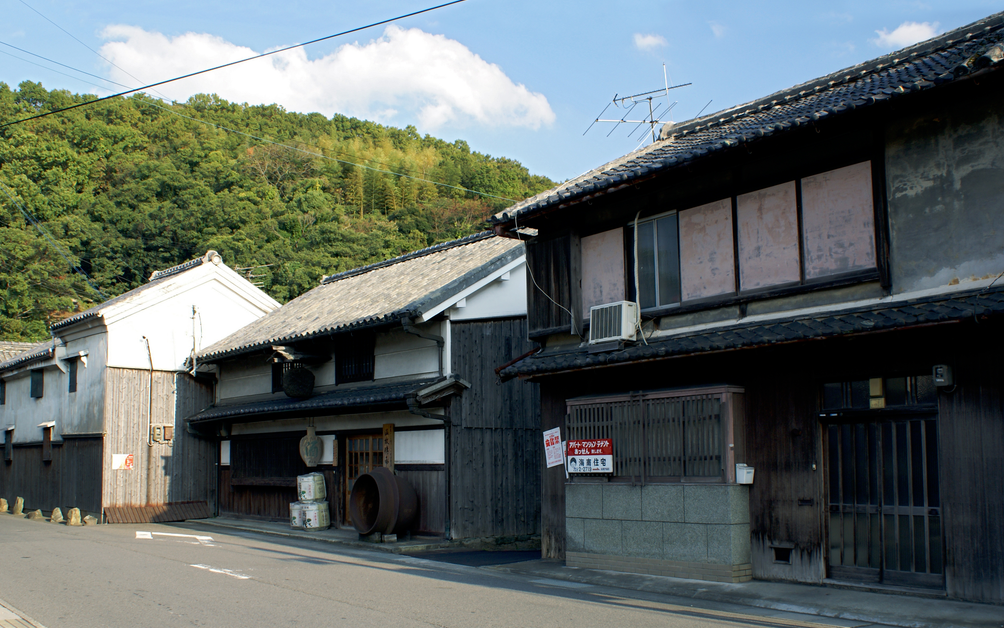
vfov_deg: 34.4
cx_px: 499
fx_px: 1012
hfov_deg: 52.7
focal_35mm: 37
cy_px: 333
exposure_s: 1/40
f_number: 8
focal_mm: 24
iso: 125
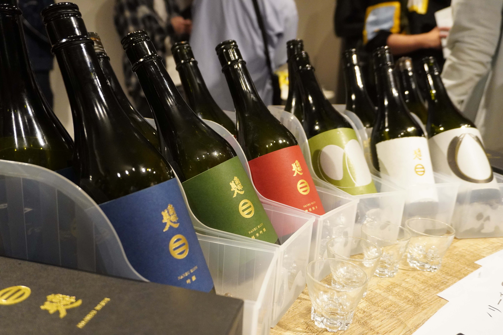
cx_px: 252
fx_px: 419
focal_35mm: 30
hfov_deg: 61.9
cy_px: 168
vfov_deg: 43.6
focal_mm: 20
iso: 4000
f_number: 4
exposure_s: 1/160
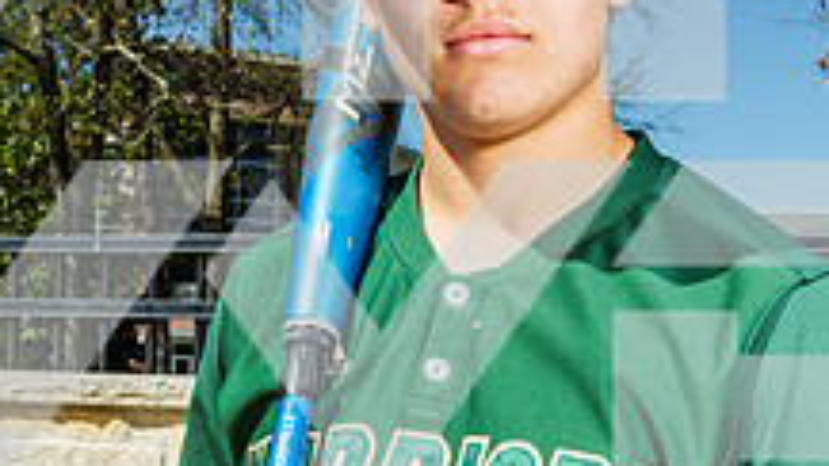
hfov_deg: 30.0
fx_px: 1539
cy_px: 365
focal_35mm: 70
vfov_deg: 17.1
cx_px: 539
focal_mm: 25
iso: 100
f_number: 11
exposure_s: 1/125
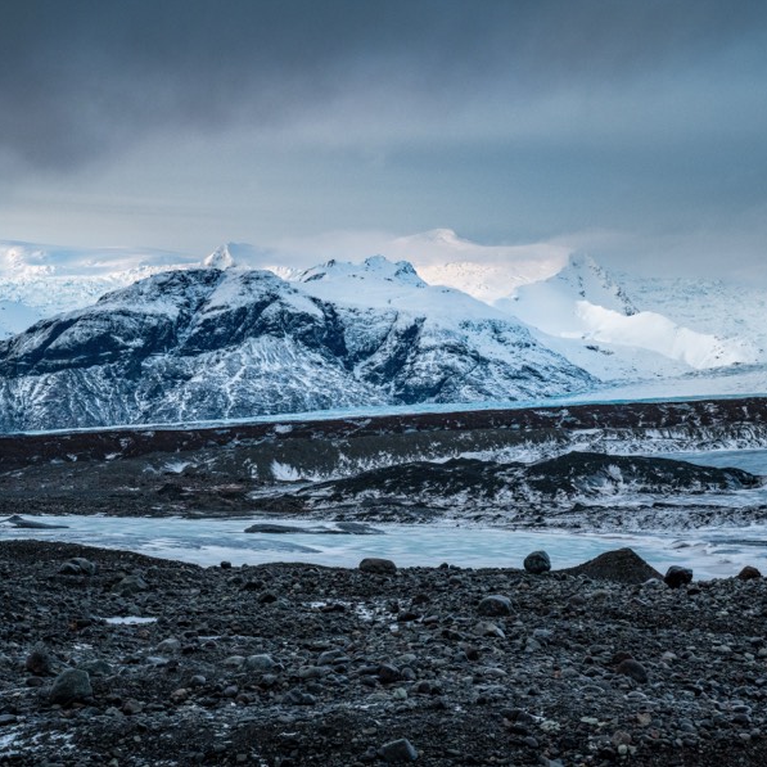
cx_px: 388
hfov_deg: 21.1
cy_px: 384
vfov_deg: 21.1
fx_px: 2056
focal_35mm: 82
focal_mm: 64
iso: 1250
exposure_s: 1/400
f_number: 9
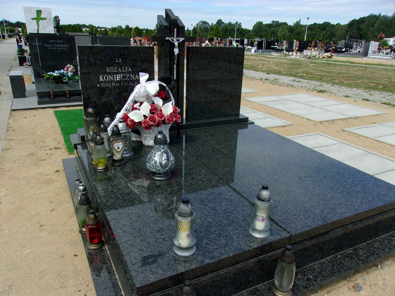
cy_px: 148
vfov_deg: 51.4
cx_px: 198
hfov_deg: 65.3
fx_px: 308
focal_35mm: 27
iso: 80
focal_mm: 4.9
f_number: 10.4
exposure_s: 1/100
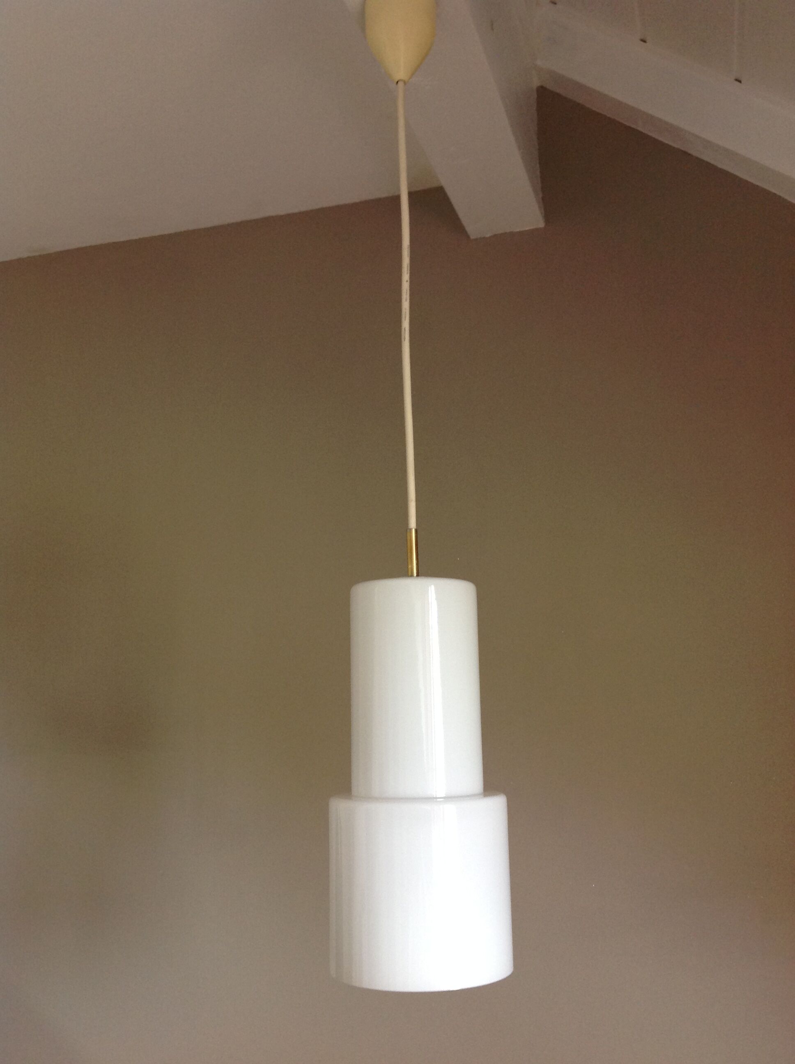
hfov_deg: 40.6
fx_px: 1075
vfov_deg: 52.7
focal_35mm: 35
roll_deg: +2.3
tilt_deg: +10.4
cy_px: 532
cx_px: 398
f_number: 2.4
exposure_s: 1/15
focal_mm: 4.28
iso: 100
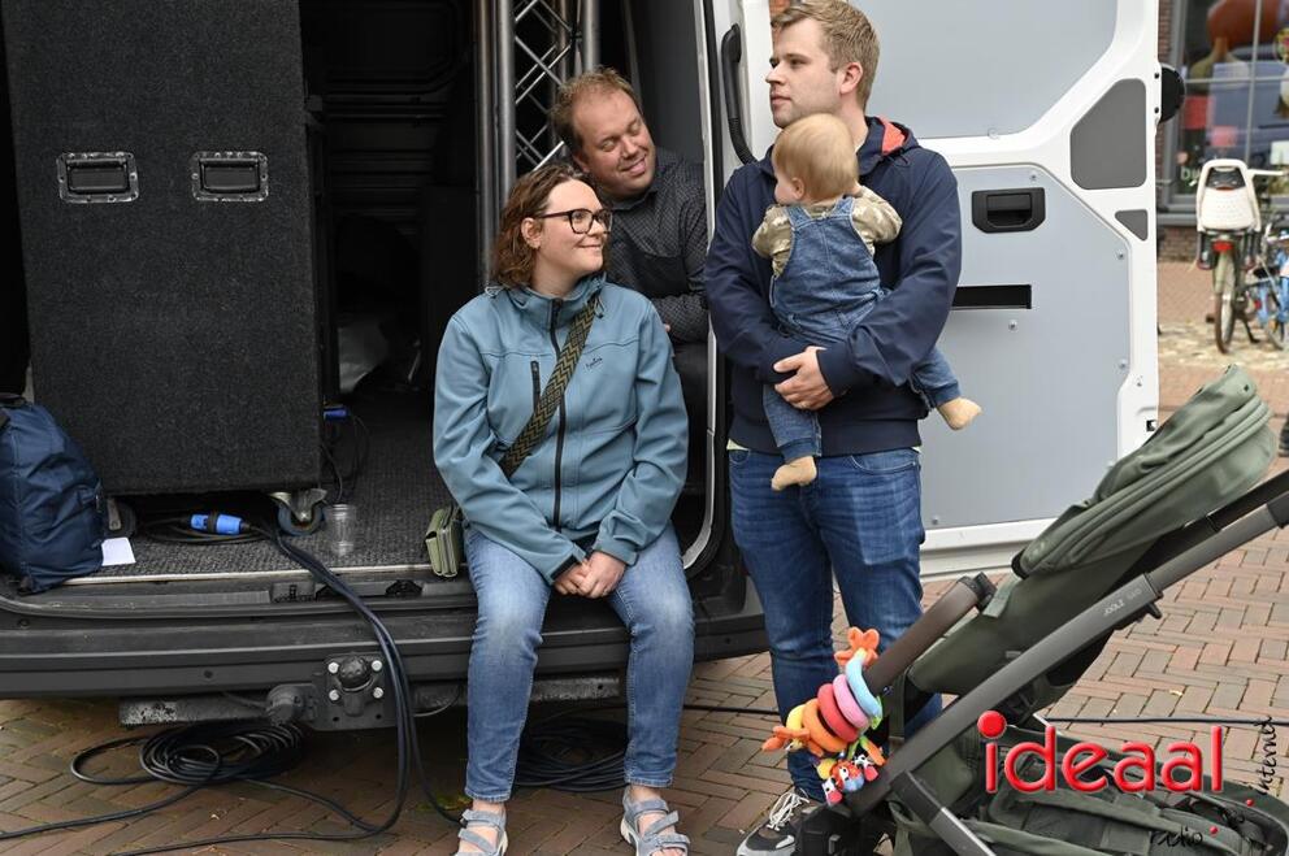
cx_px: 644
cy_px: 428
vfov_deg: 29.8
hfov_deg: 43.6
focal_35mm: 45
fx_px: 1609
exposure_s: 1/250
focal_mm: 45
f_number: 4
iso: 360
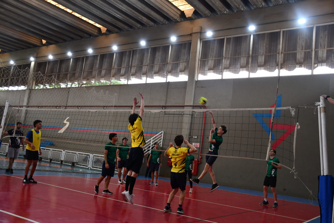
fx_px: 315
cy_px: 112
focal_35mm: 34
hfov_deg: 55.8
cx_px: 167
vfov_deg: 38.9
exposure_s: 1/160
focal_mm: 23
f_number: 3.8
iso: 800
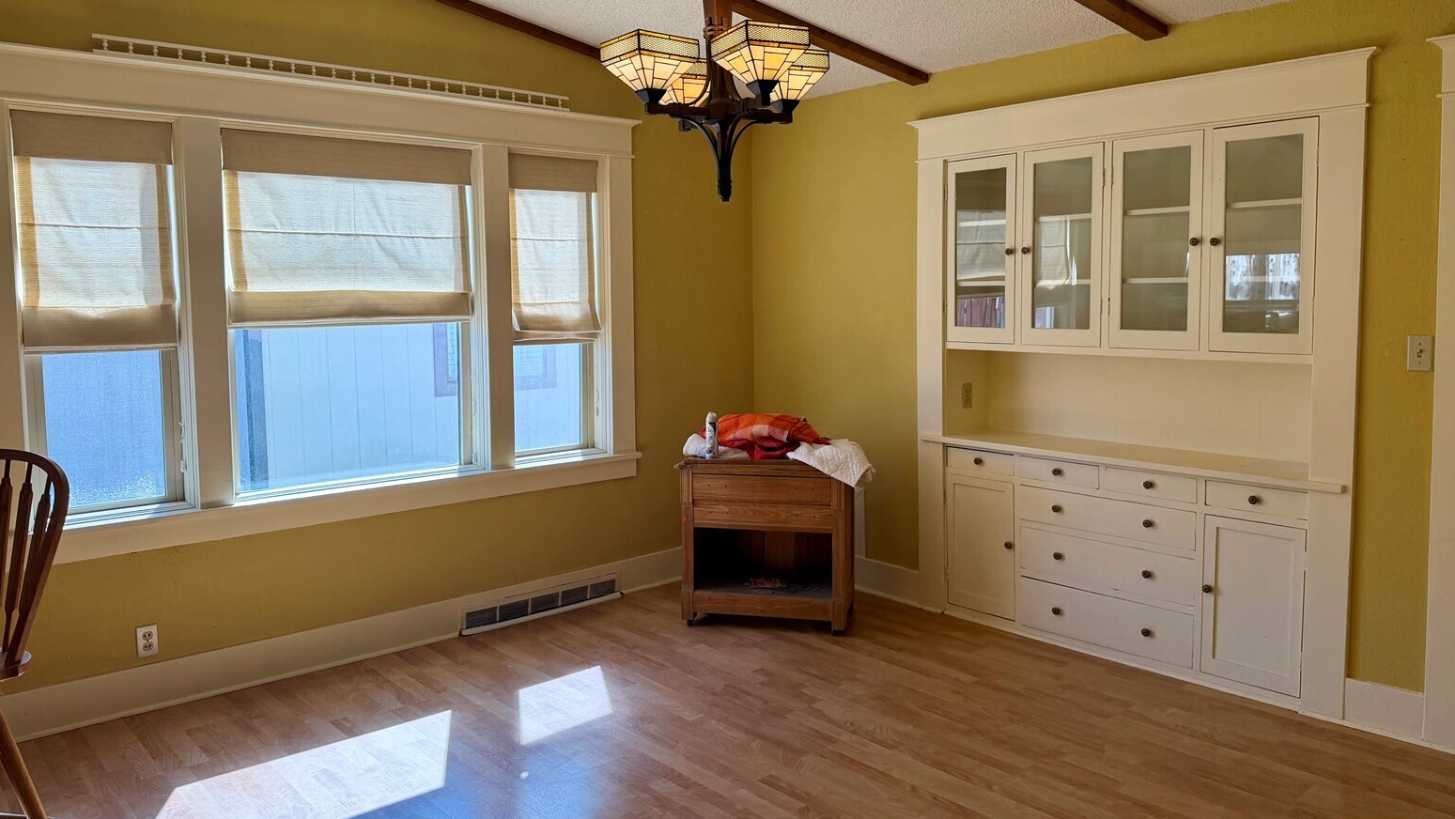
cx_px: 746
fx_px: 1042
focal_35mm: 27
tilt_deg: -4.5
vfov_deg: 42.9
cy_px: 365
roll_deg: +0.7
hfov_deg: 69.8
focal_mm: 6.76
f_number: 1.78
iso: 100
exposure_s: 1/632
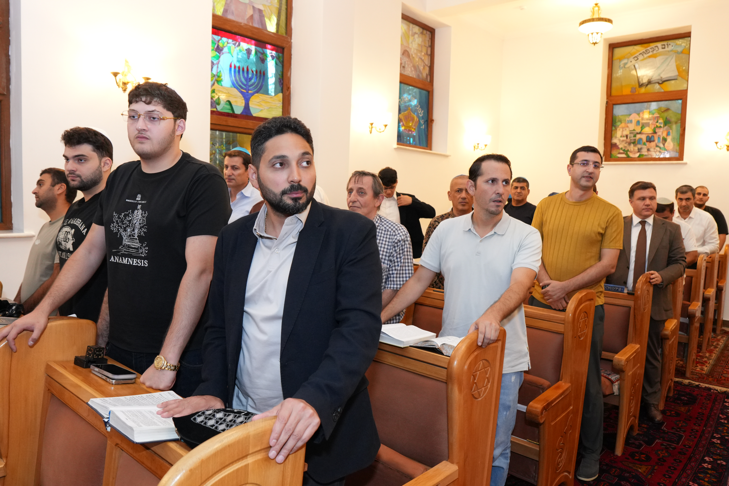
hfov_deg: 73.7
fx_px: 486
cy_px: 243
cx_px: 364
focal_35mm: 24
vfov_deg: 53.1
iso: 2000
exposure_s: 1/160
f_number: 4
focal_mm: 16
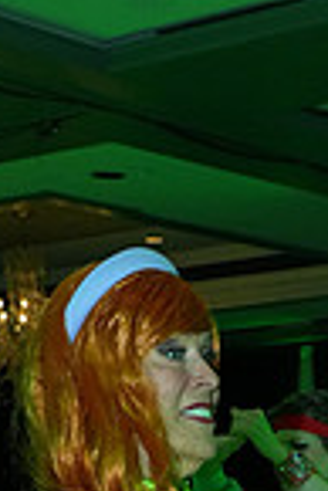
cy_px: 952
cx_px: 522
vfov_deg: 13.5
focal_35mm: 132
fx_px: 1800
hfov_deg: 10.0
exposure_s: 1/250
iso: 3200
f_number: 8
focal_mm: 33
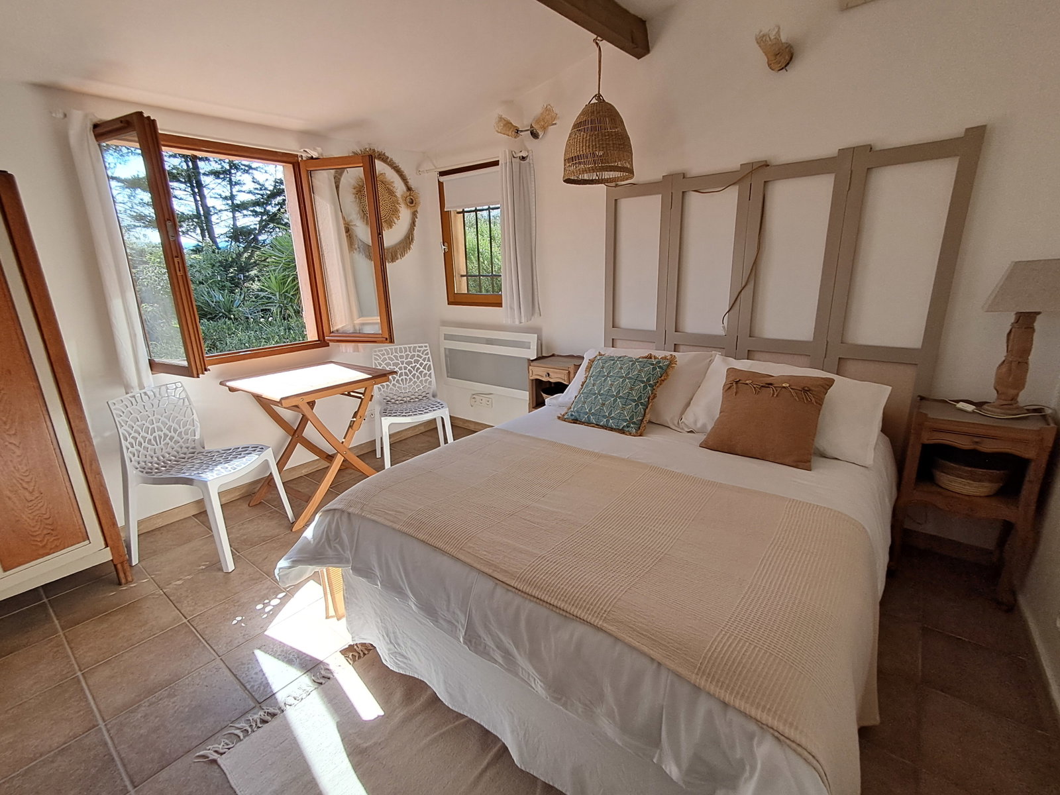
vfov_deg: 78.1
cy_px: 398
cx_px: 530
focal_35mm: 16
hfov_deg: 94.5
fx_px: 490
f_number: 2.2
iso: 40
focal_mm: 1.64
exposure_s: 1/160
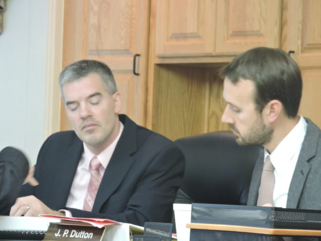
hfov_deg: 8.8
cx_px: 160
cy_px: 120
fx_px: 2086
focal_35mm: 225
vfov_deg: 6.6
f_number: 4.6
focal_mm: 40.1
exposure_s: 1/15
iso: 800
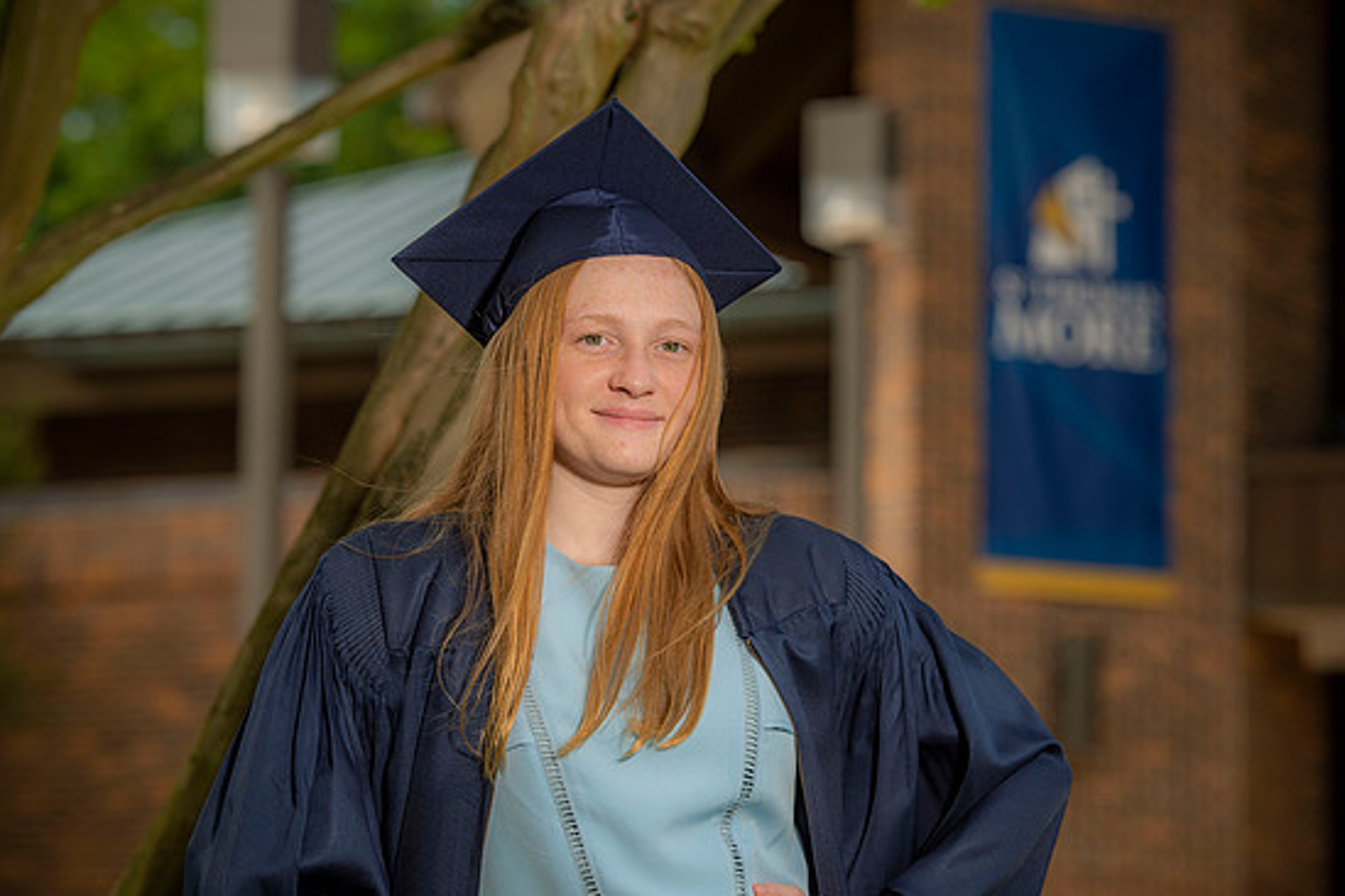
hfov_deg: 13.6
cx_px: 660
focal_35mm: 151
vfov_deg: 9.1
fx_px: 5641
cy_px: 479
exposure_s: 1/250
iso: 80
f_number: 5
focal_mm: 122
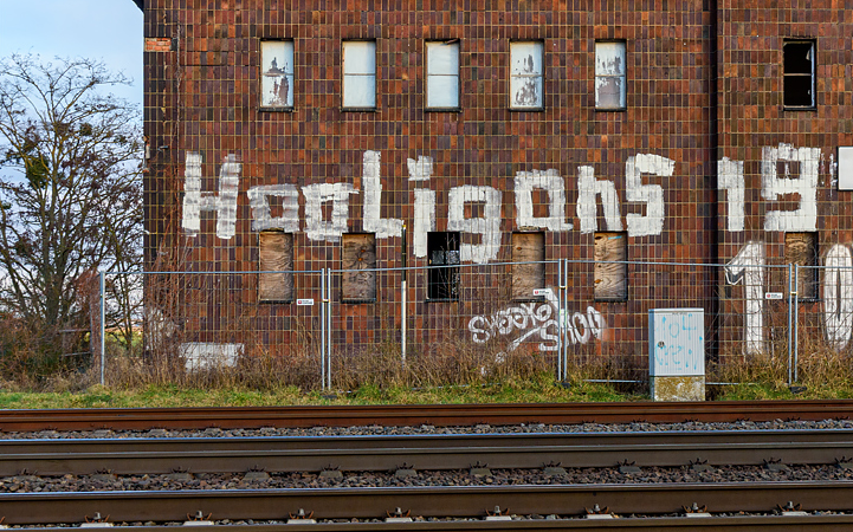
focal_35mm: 56
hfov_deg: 34.9
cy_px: 118
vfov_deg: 22.8
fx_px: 1301
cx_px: 707
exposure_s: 1/200
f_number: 7.1
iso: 200
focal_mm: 22
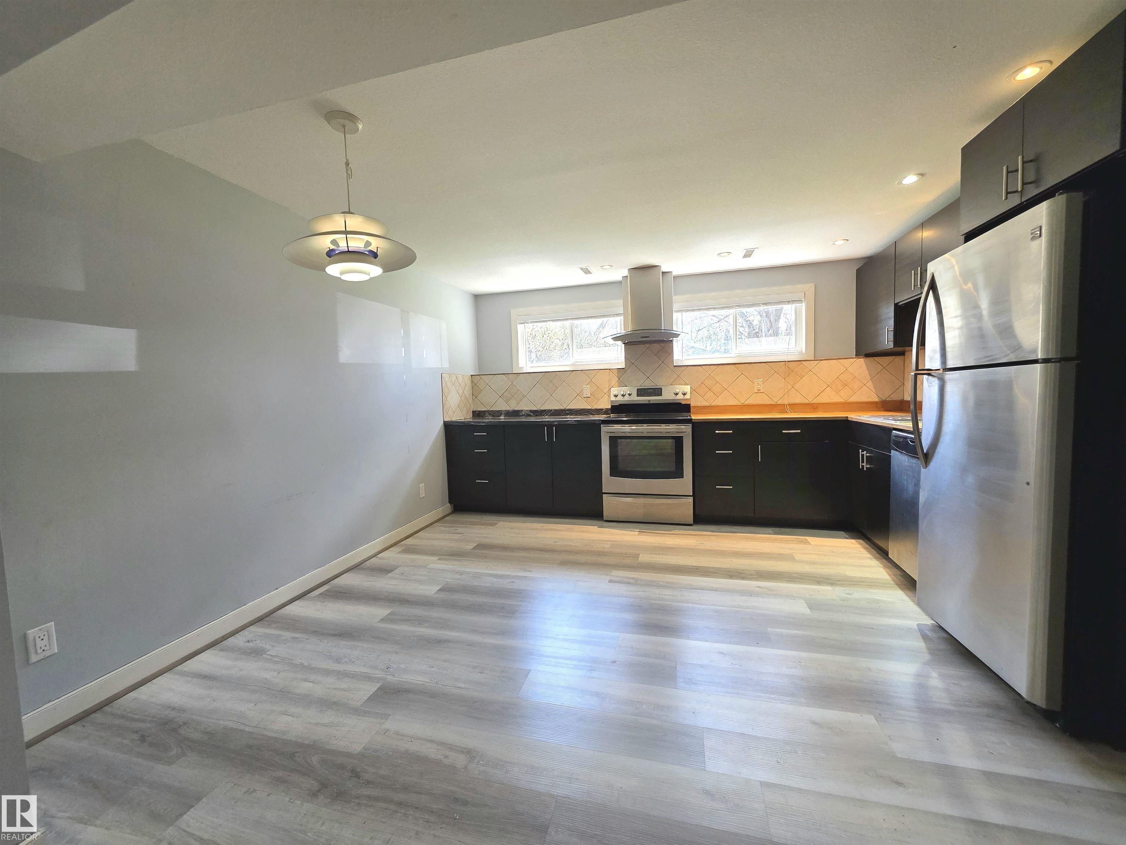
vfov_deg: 89.9
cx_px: 563
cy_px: 422
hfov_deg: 106.2
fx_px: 423
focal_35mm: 13
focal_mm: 2.2
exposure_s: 1/120
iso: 200
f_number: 1.9
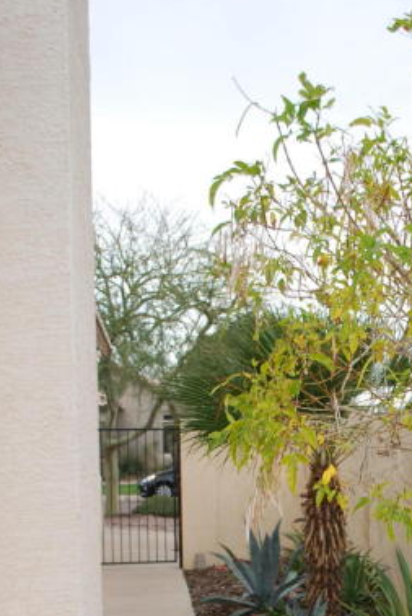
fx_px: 1147
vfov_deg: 28.9
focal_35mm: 67
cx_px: 410
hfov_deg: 19.8
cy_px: 548
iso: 100
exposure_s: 1/200
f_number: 4.5
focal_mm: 22
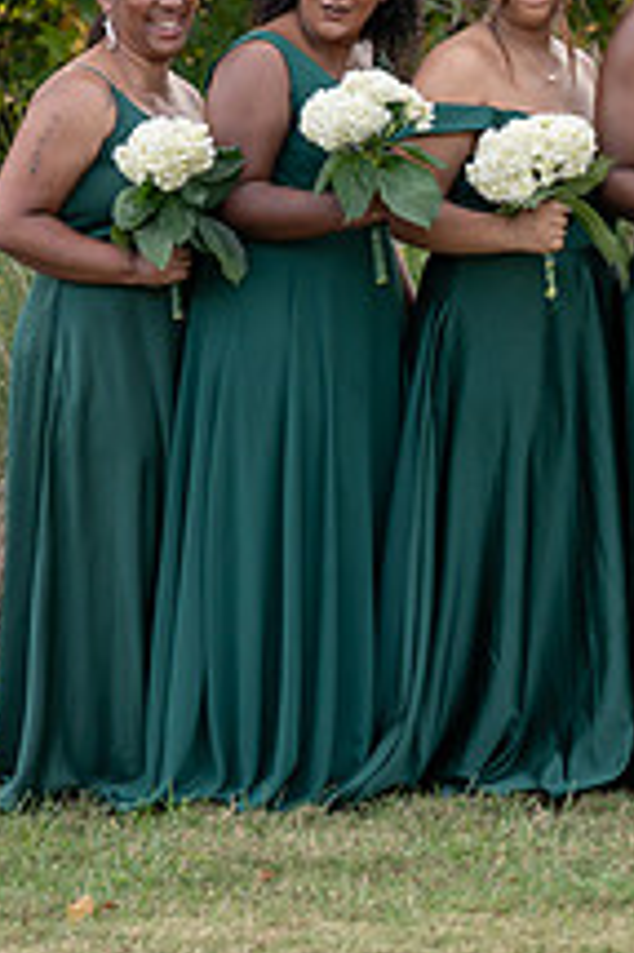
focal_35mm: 387
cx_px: 1200
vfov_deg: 5.3
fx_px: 10239
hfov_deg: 3.5
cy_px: 373
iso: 160
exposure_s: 1/200
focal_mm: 140
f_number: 4
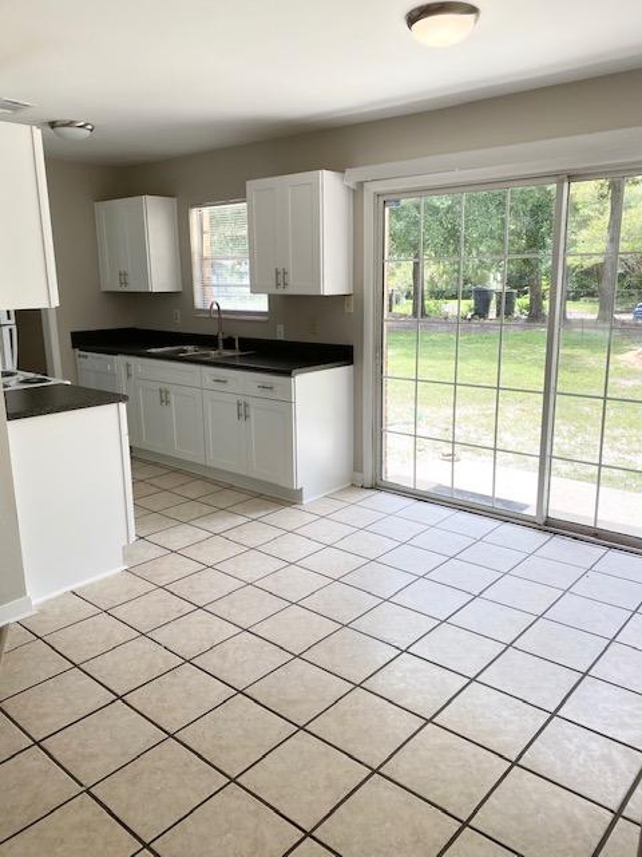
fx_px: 643
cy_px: 428
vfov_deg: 67.3
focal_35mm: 26
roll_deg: +1.3
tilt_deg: -12.0
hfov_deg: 53.1
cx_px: 321
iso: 32
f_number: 1.8
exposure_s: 1/251
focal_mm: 4.25
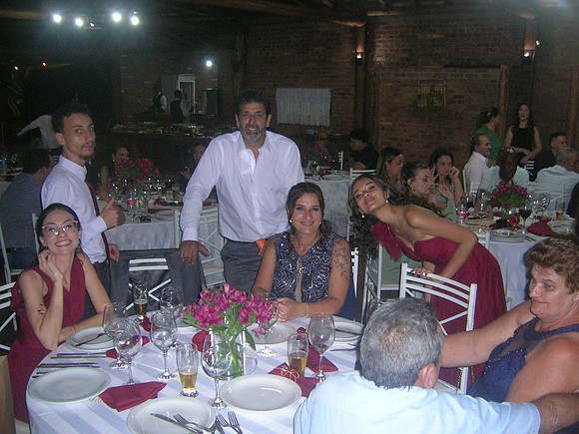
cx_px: 290
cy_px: 217
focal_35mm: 35
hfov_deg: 52.6
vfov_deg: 40.7
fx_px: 585
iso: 200
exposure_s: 1/60.1
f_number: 2.8
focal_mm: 5.4
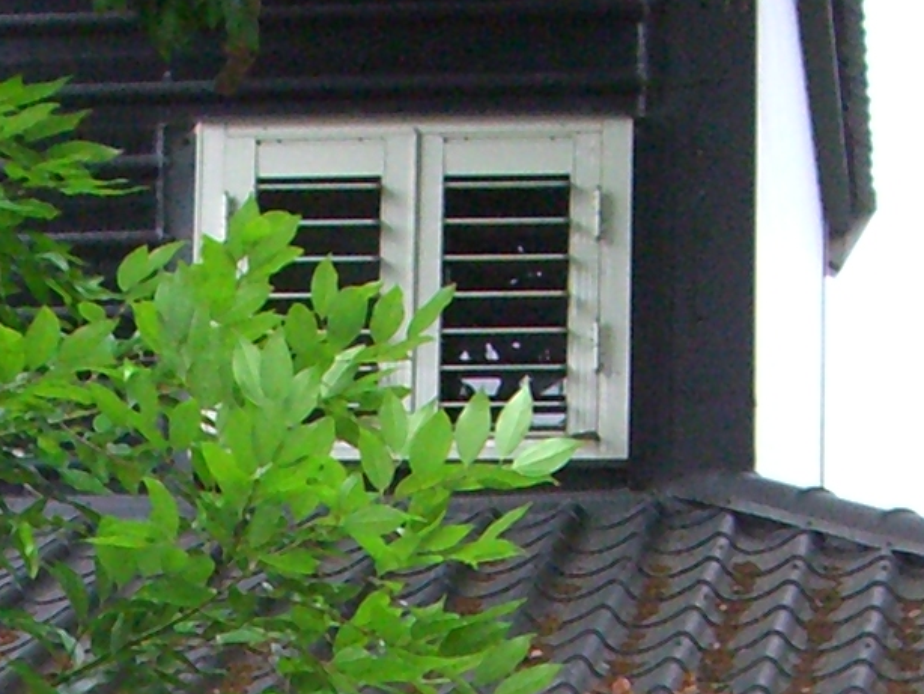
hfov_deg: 10.4
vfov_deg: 7.6
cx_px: 444
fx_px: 5074
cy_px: 1263
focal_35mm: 190
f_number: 2.7
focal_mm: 6.2
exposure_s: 1/80
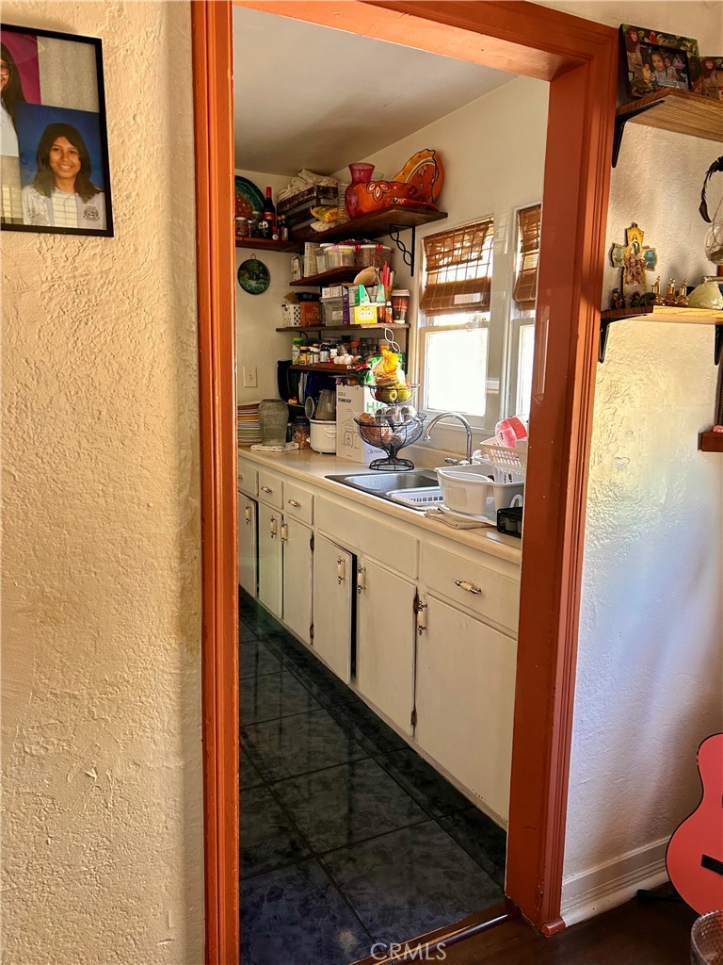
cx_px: 362
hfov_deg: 53.1
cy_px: 482
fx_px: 724
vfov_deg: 67.3
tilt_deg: -9.6
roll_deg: -1.6
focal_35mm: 26
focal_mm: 5.7
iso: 125
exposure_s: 1/103
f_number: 1.5
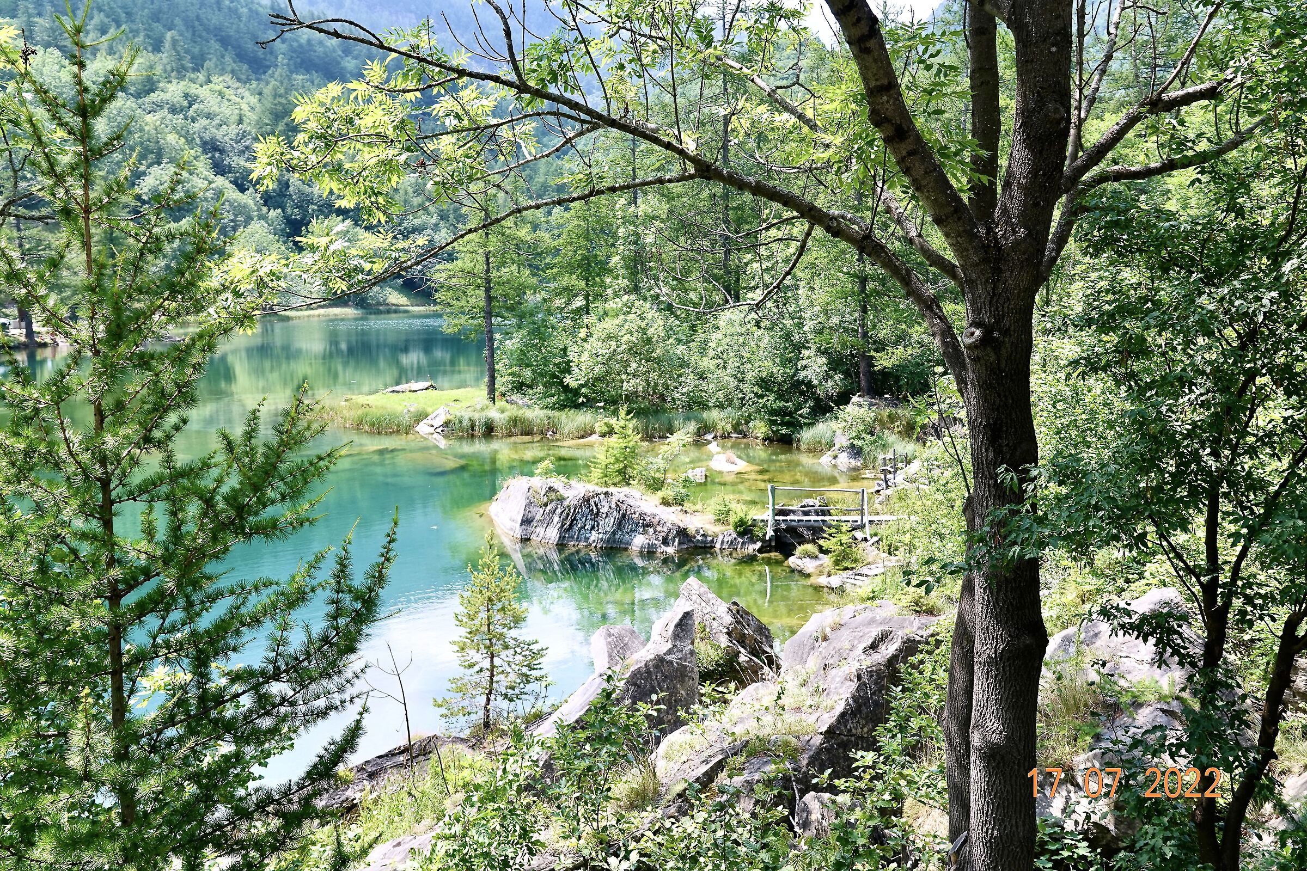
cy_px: 436
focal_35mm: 29
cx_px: 654
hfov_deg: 63.7
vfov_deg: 45.0
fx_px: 1053
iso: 100
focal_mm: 10.8
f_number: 2.8
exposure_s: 1/160
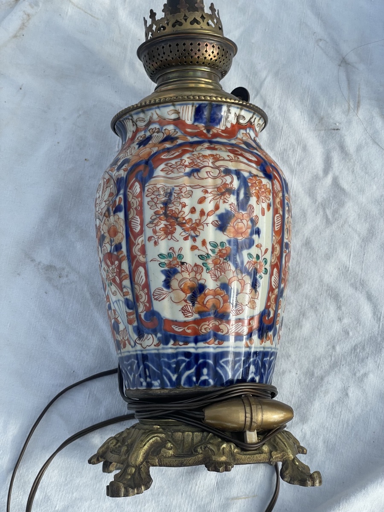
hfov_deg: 28.0
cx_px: 192
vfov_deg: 36.8
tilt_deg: -82.1
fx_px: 769
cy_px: 256
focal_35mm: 52
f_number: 2
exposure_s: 1/1020
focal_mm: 6
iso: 25
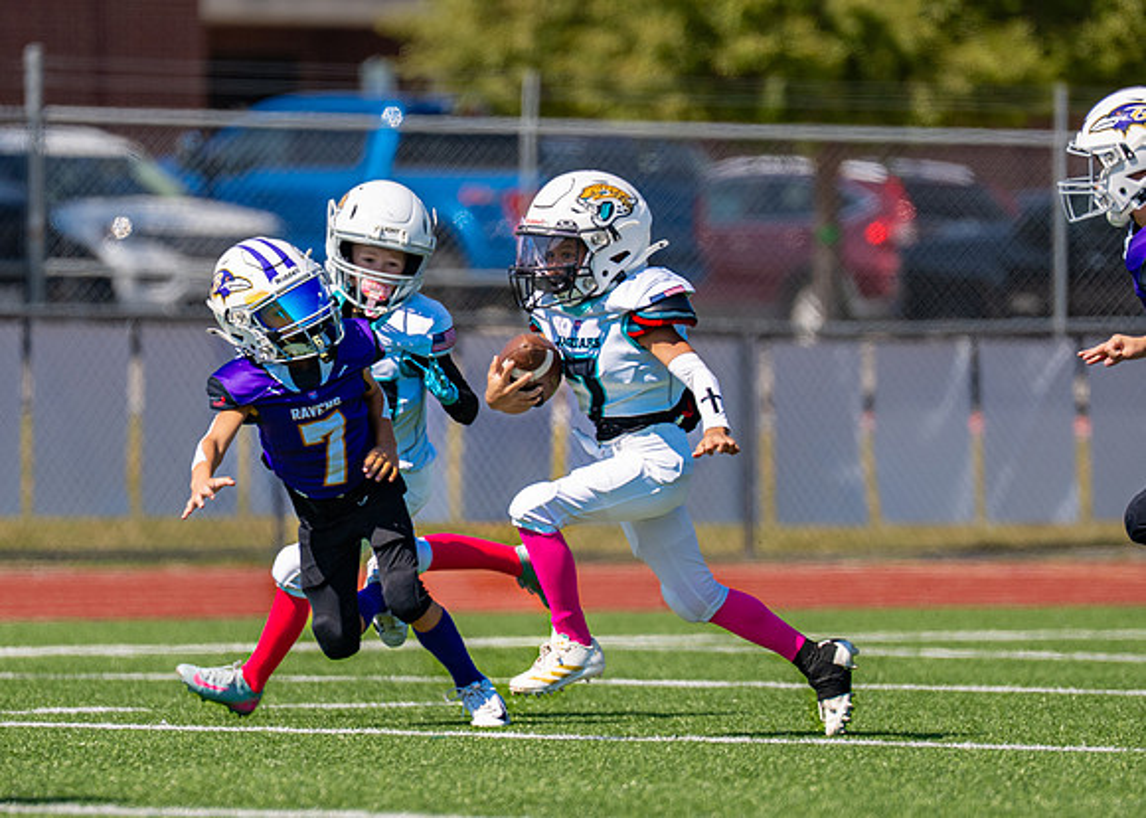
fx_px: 13477
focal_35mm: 414
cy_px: 390
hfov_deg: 4.9
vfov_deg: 3.5
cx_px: 542
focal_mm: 200
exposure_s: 1/2500
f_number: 2.8
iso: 100
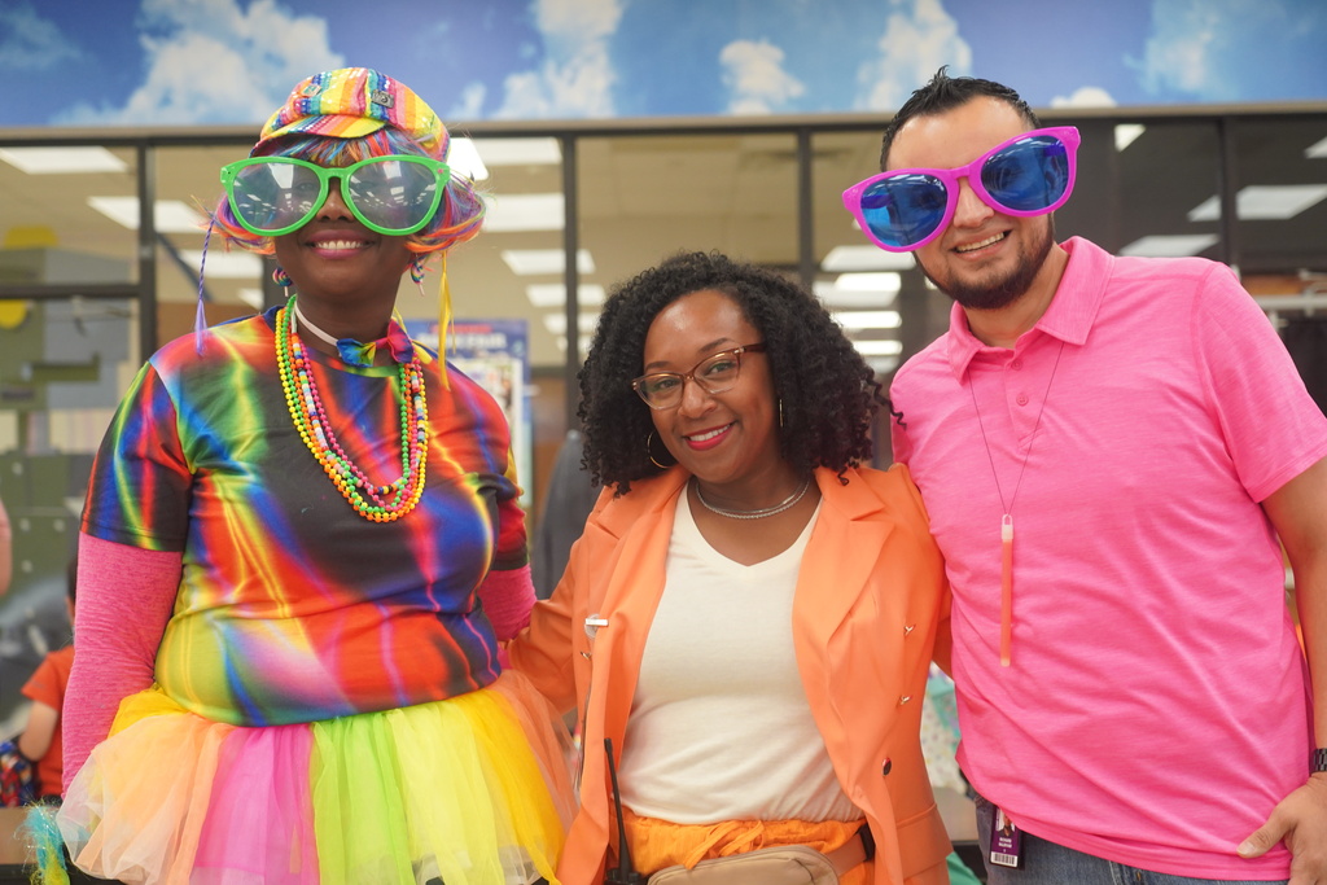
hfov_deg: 35.0
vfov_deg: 23.8
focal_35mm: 57
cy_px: 442
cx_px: 664
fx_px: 2101
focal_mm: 57
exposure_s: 1/160
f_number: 4
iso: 2000
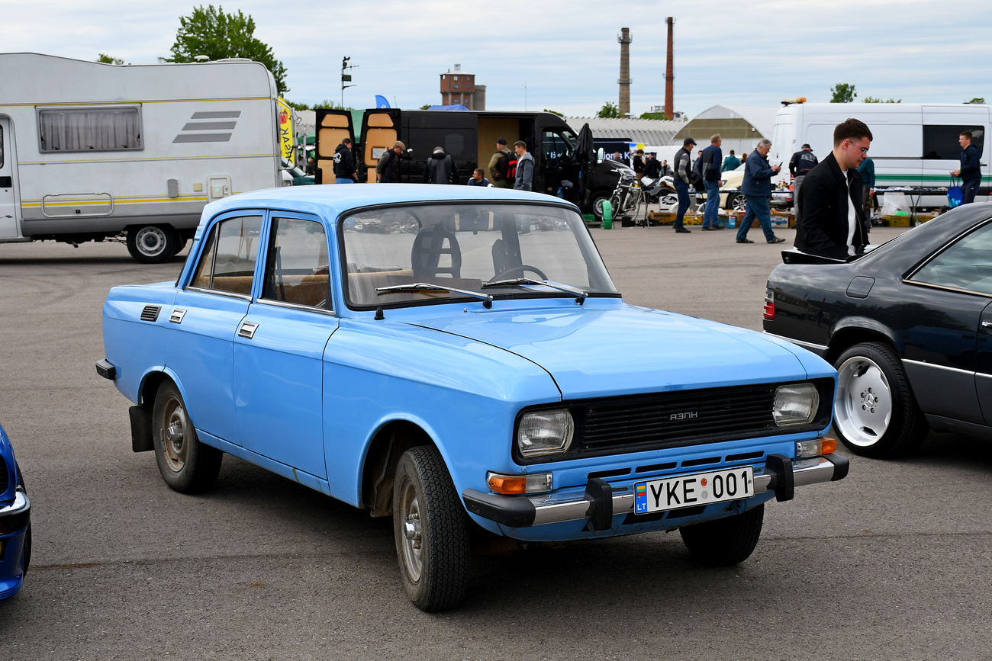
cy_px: 330
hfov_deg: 41.1
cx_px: 496
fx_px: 1323
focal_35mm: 48
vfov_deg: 28.1
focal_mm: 32
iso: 200
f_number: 6.3
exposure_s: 1/800
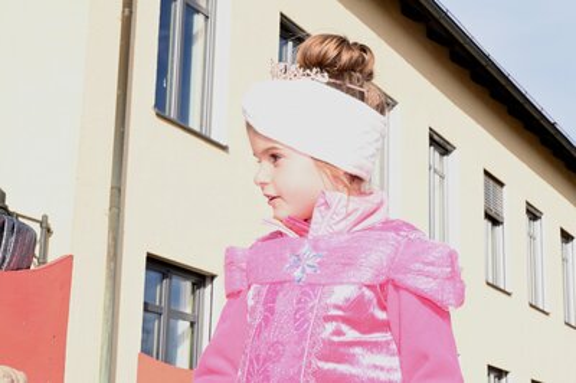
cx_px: 288
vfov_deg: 19.4
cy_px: 192
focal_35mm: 70
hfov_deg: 28.9
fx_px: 1119
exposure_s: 1/200
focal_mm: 70
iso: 1000
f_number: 22
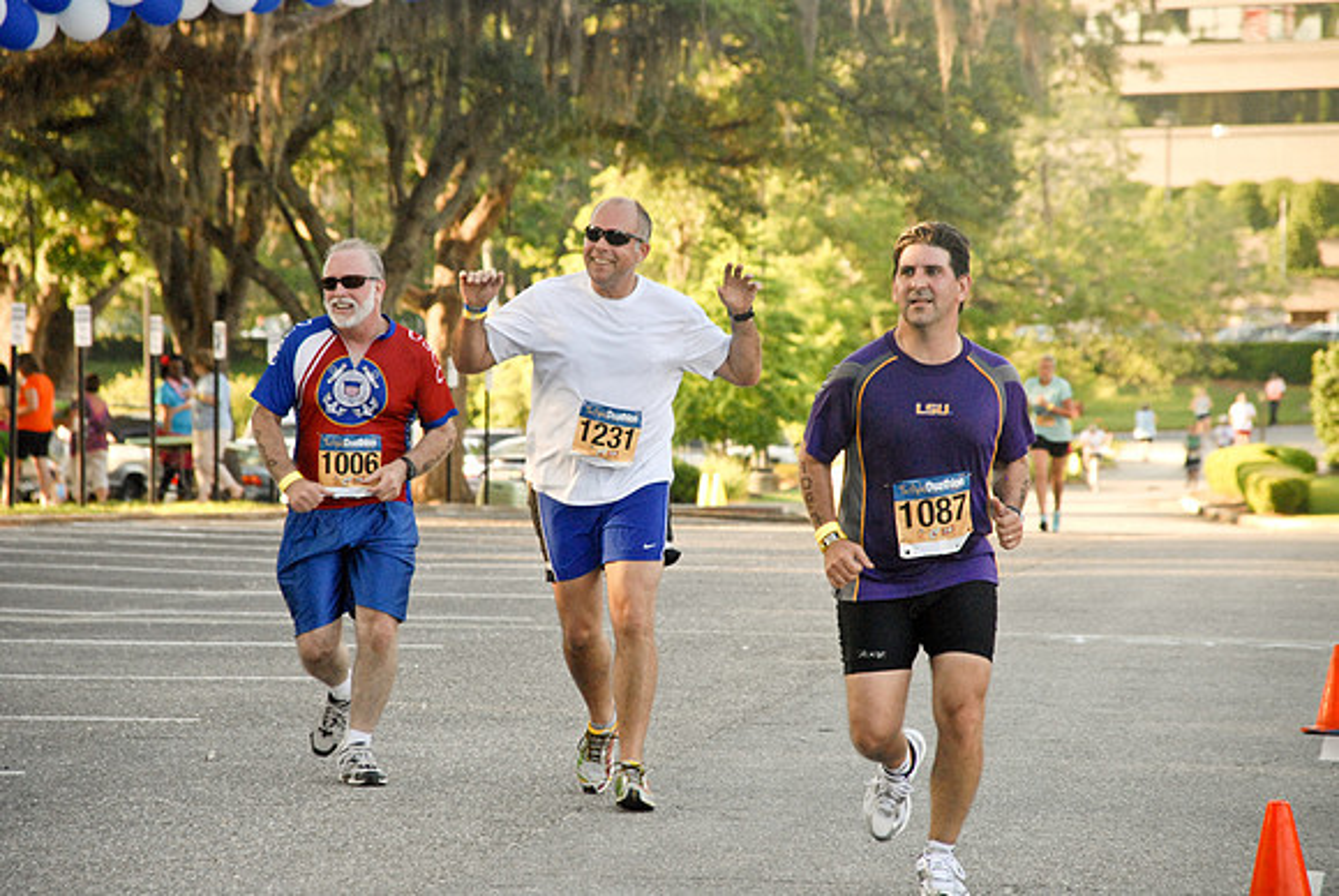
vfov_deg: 7.3
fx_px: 6981
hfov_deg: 11.0
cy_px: 448
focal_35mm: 188
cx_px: 670
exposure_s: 1/320
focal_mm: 125
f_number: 5.6
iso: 800
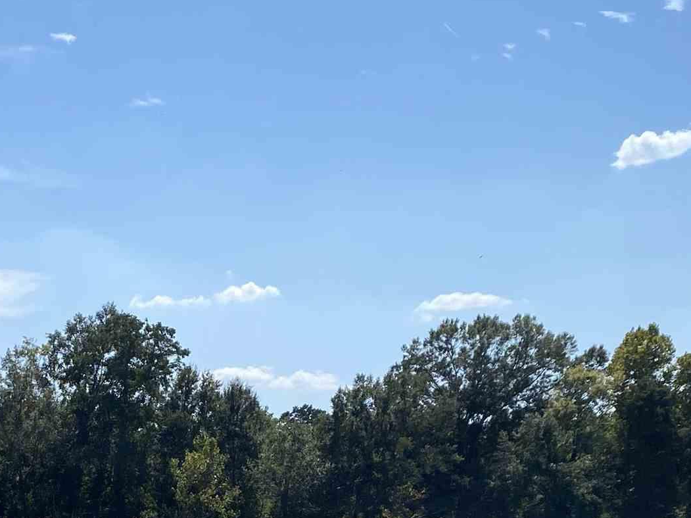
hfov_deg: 25.0
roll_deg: +0.3
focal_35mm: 76
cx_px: 98
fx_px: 1517
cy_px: 642
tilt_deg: -3.2
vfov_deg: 18.3
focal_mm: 4.25
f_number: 1.8
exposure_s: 1/4444
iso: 32
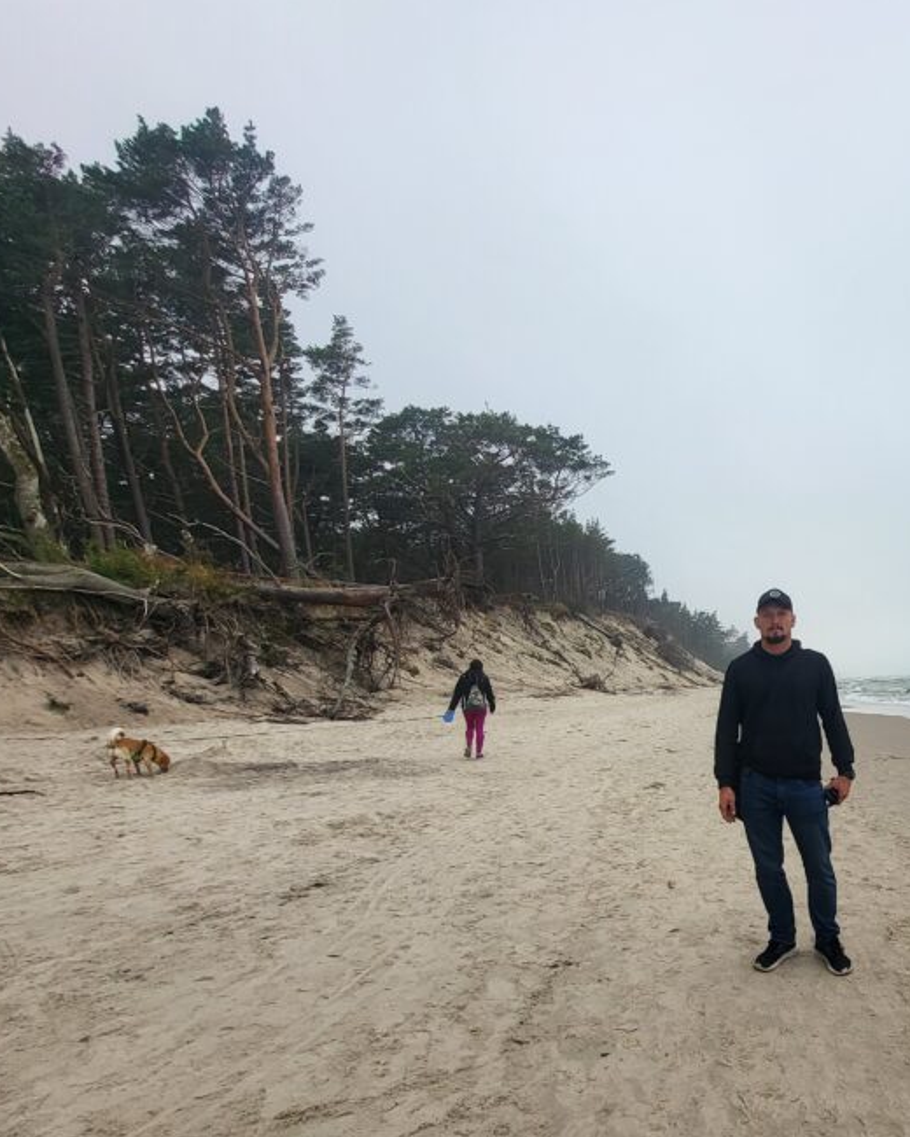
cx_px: 819
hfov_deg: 58.3
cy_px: 661
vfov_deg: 79.8
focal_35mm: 20
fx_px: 673
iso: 32
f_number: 2.2
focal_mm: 1.74
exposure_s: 1/156
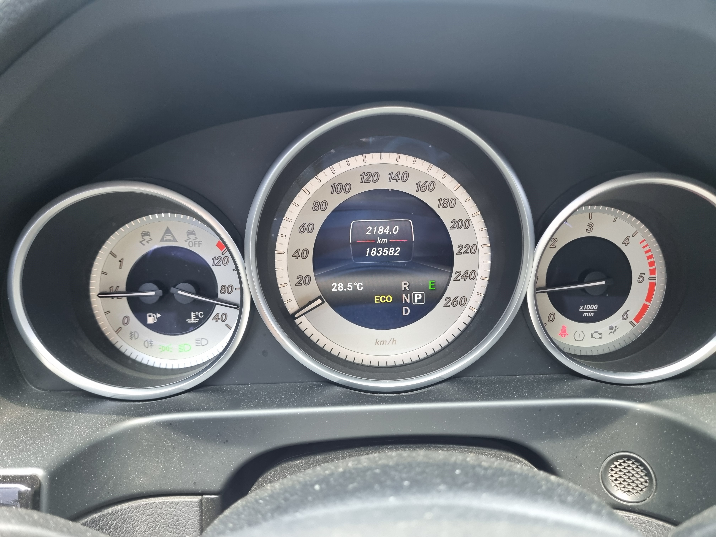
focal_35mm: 26
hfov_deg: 67.3
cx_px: 358
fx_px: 538
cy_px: 268
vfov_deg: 53.1
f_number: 1.8
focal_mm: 5.4
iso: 250
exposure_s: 1/120
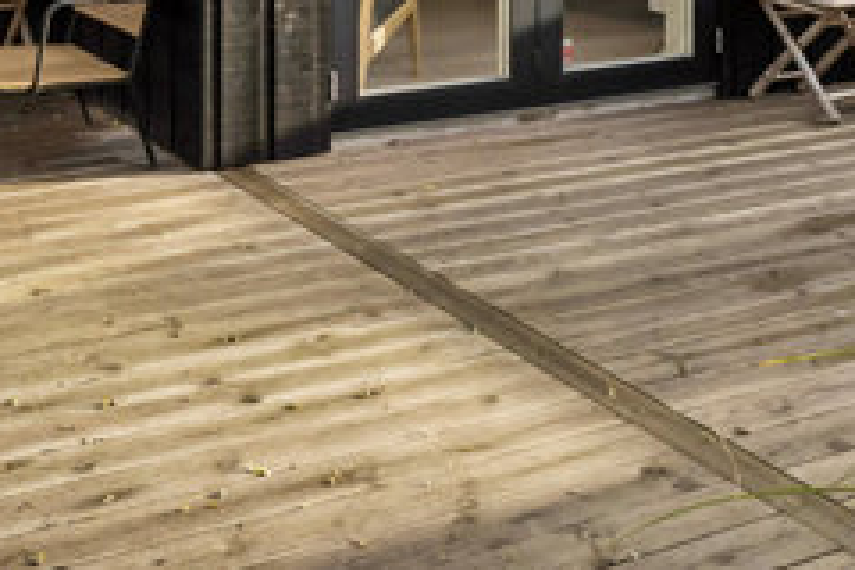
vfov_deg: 19.3
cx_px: 132
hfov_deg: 31.1
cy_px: -251
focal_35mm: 62
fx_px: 1484
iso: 200
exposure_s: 1/320
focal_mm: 12.5
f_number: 8
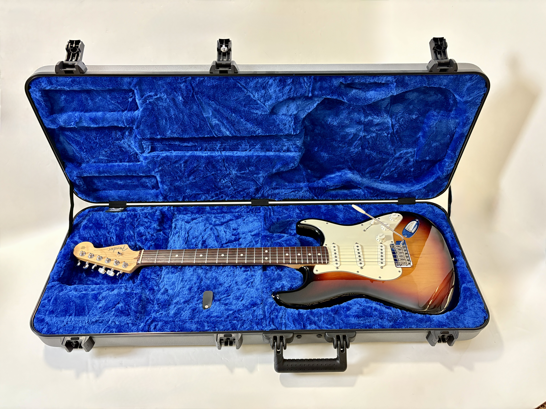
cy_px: 204
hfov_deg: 67.3
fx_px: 410
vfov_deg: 53.1
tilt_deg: -45.6
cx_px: 273
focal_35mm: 26
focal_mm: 5.96
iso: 500
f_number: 1.6
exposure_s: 1/50
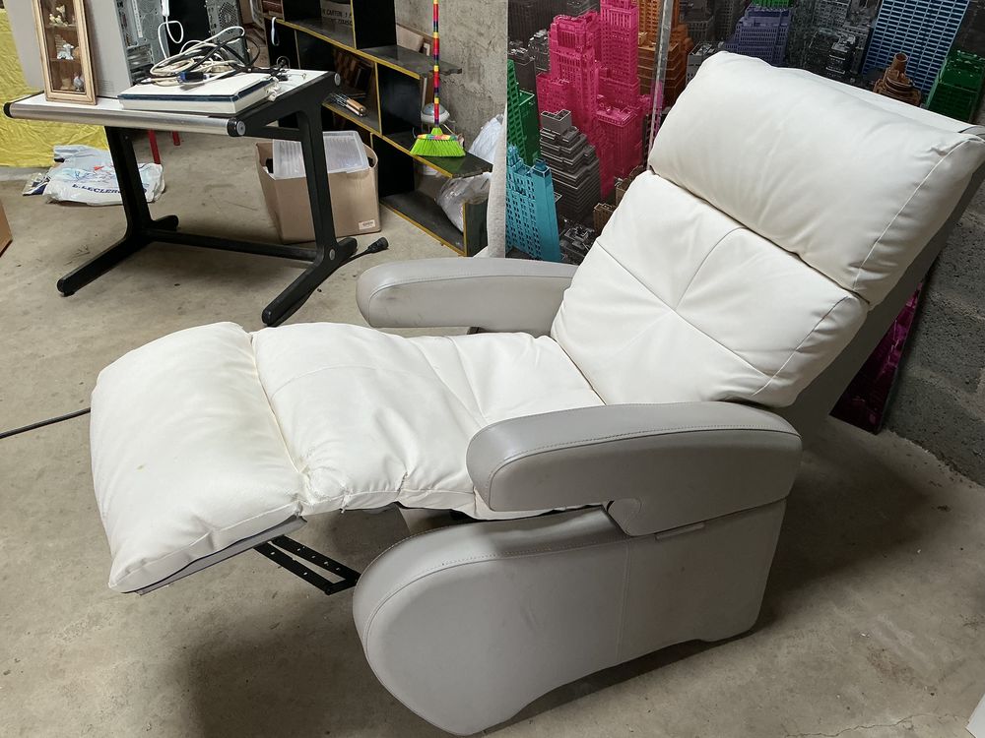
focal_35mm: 29
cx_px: 492
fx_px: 825
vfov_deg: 48.2
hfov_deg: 61.7
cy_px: 369
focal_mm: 3
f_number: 1.8
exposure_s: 1/60
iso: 80
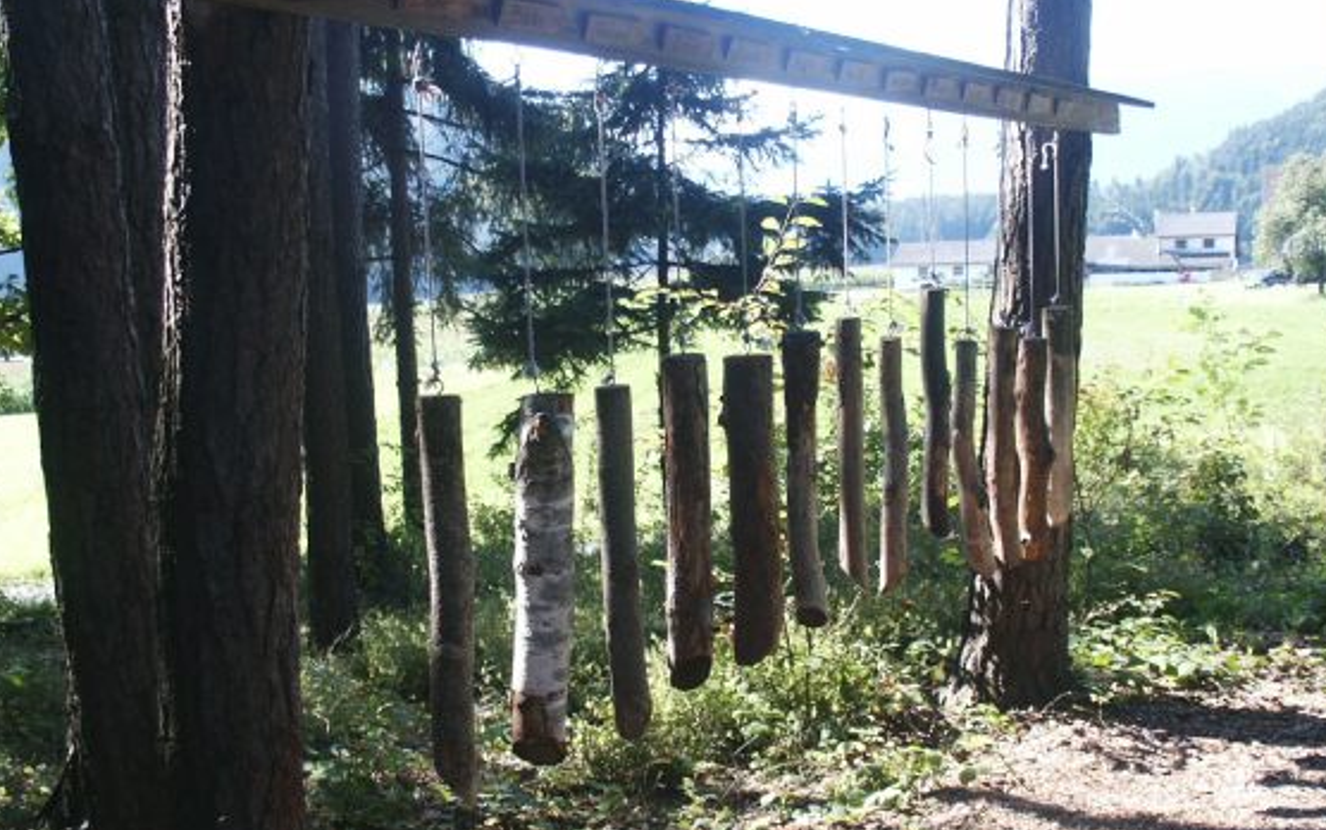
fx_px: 1446
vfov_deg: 32.0
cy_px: 487
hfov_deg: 49.3
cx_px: 663
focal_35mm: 40
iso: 64
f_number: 3
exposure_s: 1/125
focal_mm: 7.18
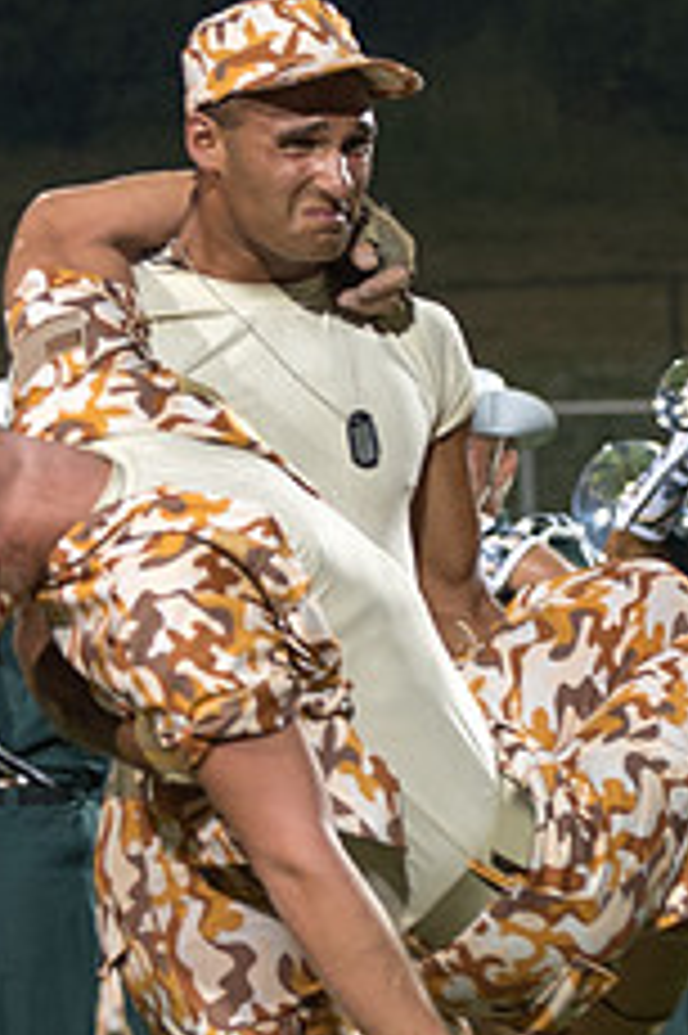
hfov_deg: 3.3
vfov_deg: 5.0
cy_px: 288
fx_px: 11770
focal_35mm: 410
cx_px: 368
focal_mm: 95
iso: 1600
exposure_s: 1/160
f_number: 4.5
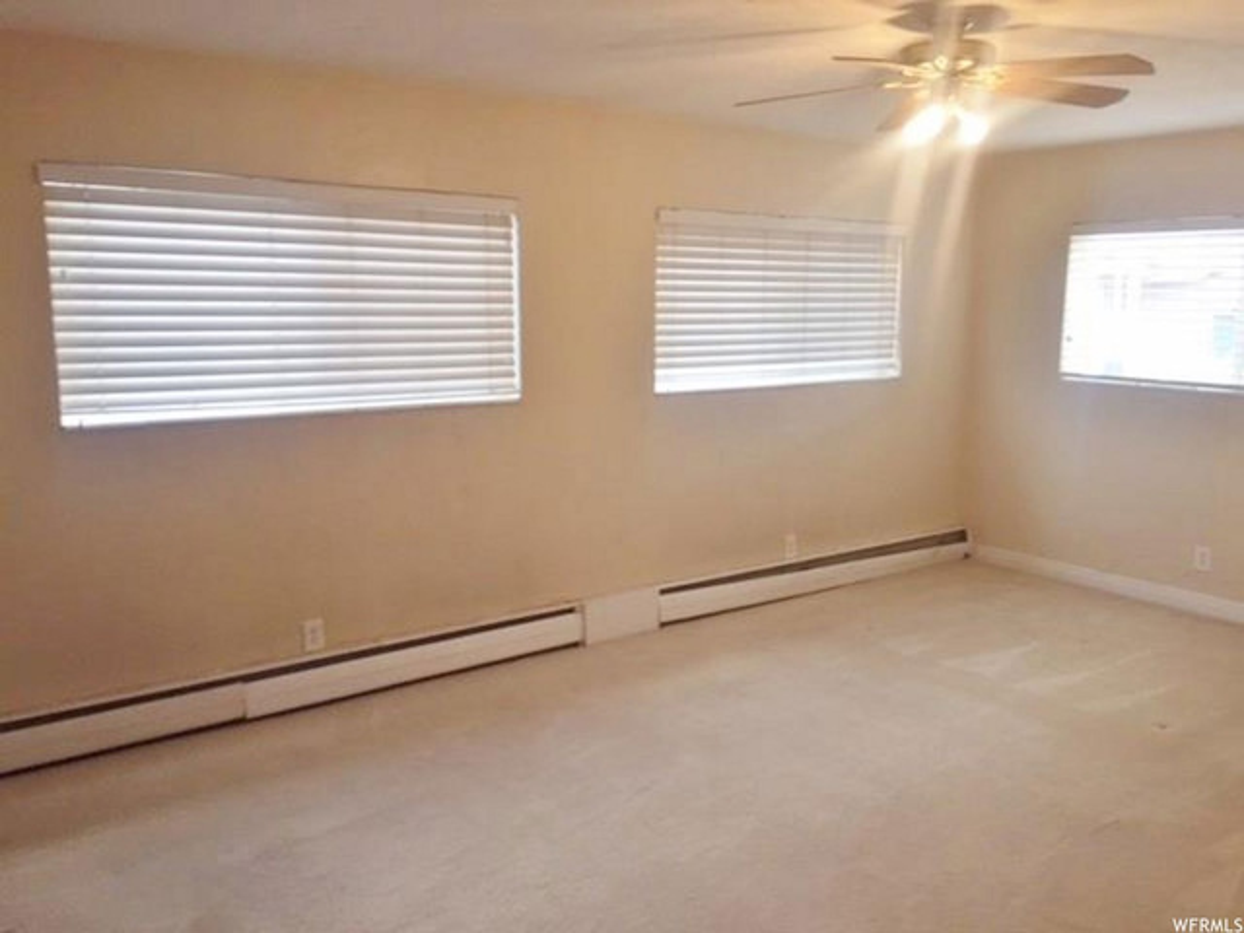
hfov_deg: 61.7
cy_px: 466
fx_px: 1042
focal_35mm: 29
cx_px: 622
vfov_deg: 48.2
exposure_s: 1/40
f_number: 2.2
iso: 40
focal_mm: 4.15
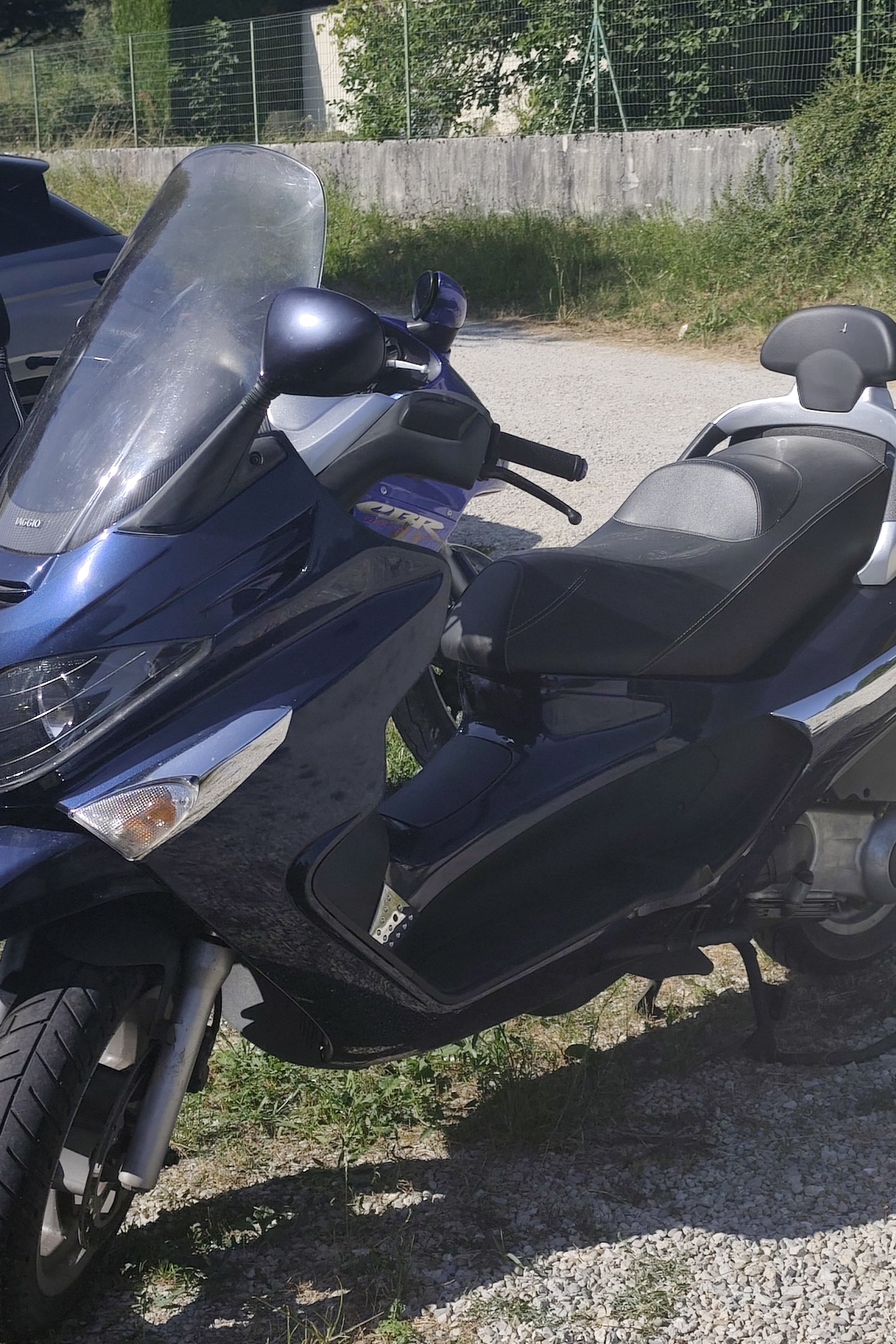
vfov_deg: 35.1
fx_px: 2128
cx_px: 597
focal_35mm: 57
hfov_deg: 23.7
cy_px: 673
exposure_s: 1/1282
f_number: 1.65
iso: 50
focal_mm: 6.19
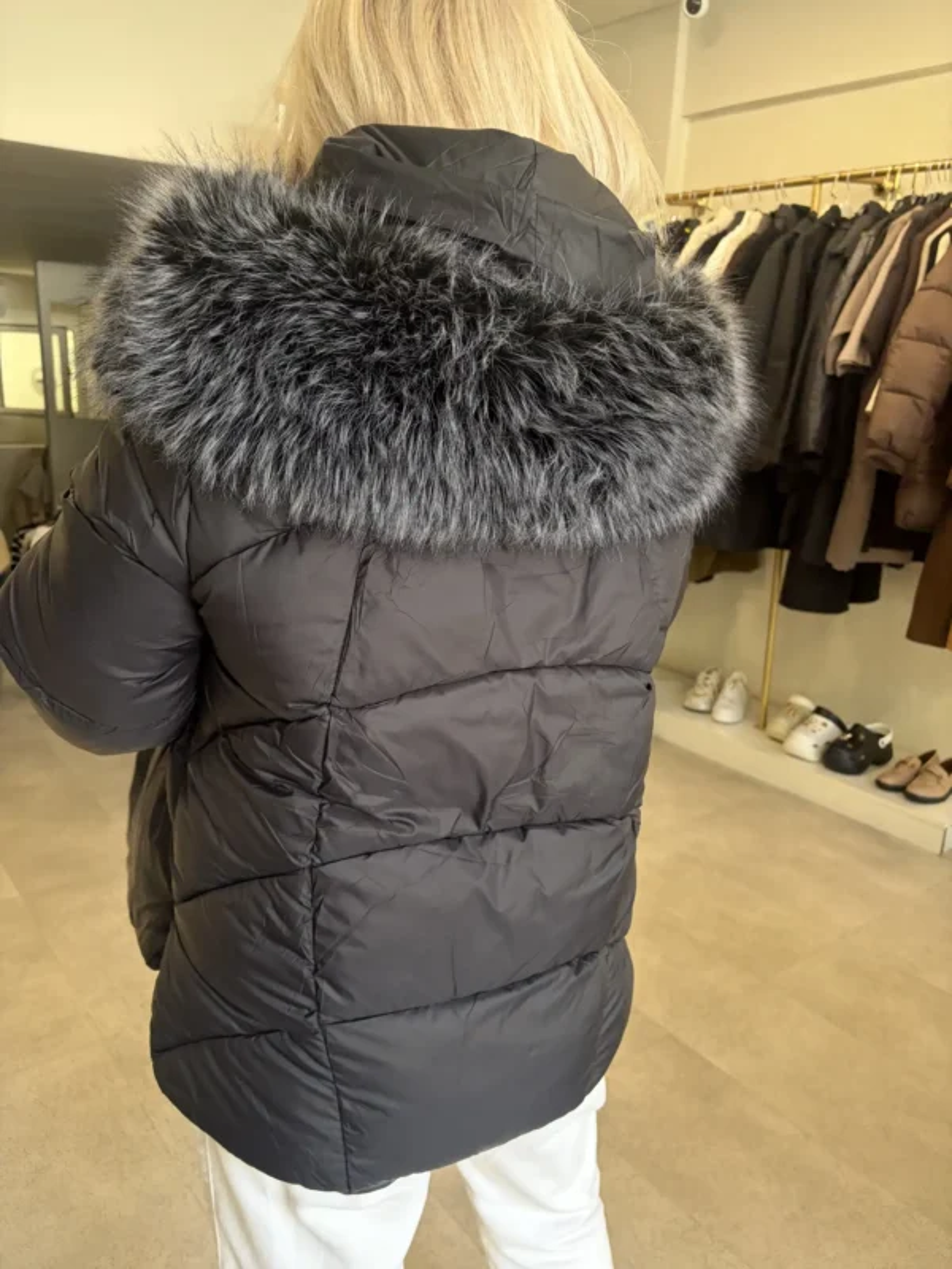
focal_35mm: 26
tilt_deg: -14.6
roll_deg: -2.0
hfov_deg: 53.1
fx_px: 953
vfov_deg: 67.3
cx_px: 476
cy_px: 634
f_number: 1.6
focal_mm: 5.96
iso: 100
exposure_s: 1/122
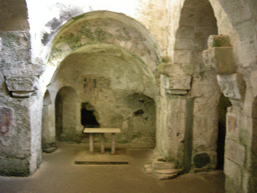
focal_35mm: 36
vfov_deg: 39.7
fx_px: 267
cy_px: 96
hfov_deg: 51.4
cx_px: 128
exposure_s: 1/8
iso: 748
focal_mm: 7.5
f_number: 2.7
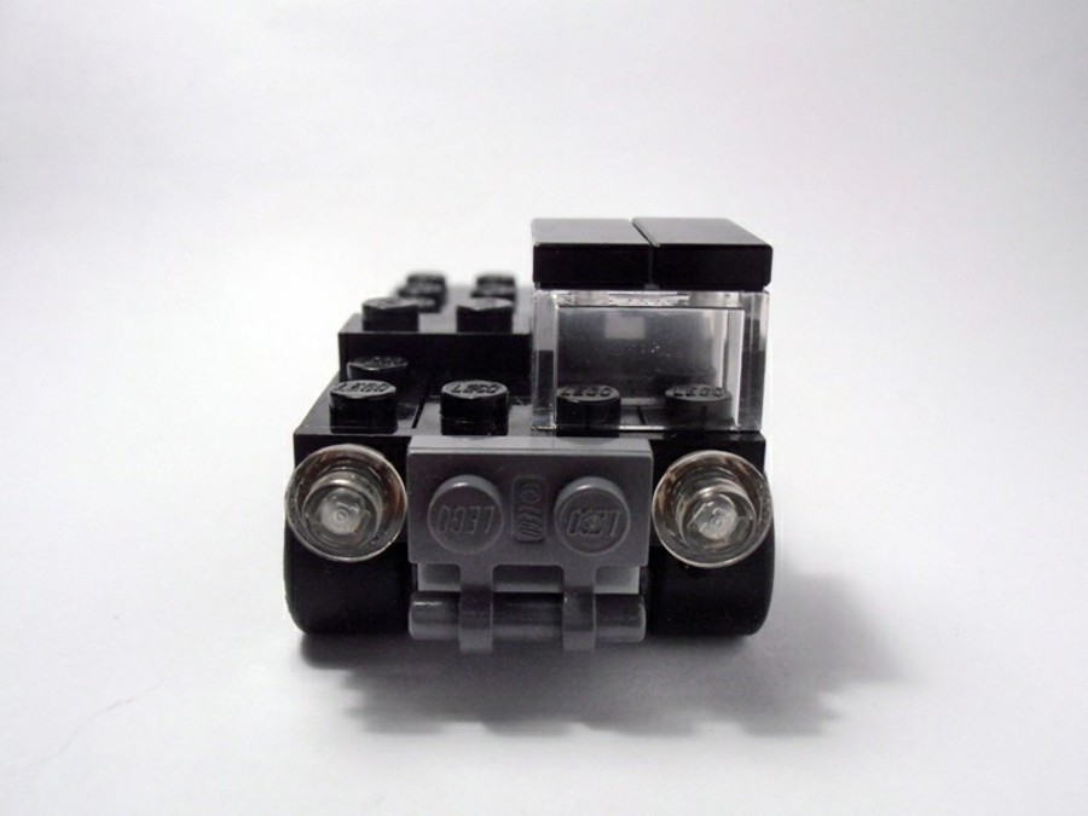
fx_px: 1163
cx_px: 544
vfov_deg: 38.7
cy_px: 408
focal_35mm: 37
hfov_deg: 50.1
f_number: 3.9
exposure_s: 1/80
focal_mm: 6.61
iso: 80
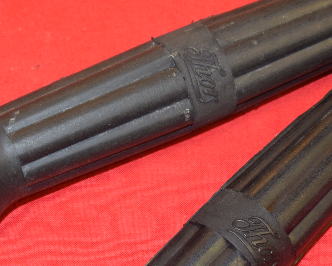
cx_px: 221
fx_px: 1248
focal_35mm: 127
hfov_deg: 15.1
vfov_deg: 12.1
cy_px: 247
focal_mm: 30
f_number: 5
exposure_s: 1/50
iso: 500
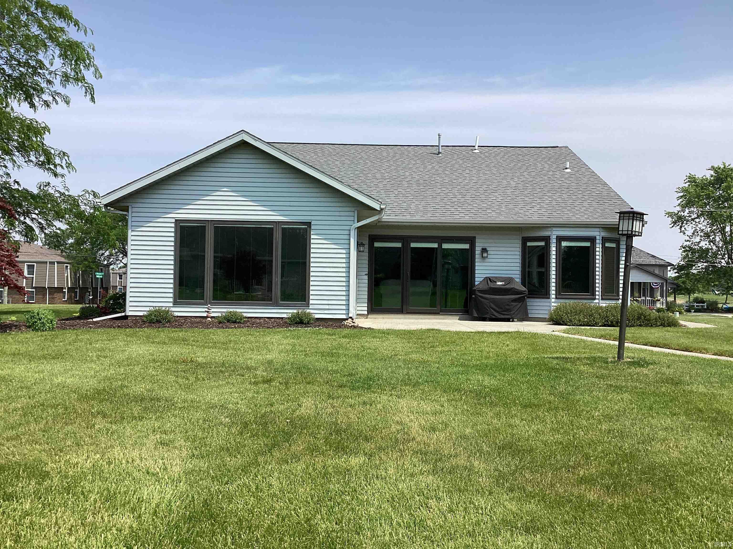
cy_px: 274
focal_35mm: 31
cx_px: 366
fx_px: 656
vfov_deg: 45.4
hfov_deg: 58.4
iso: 25
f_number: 2.4
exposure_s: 1/1381
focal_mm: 3.3
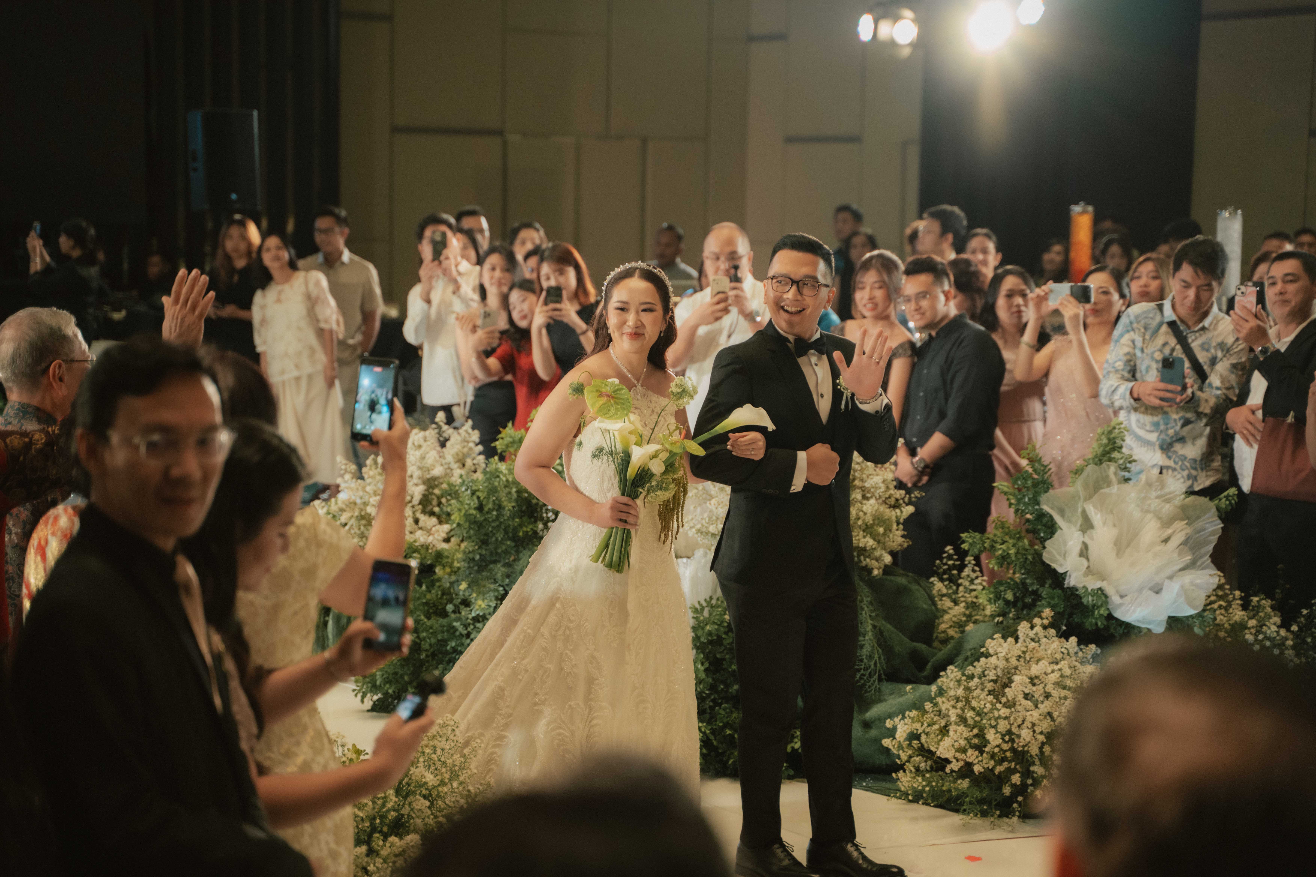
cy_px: 438
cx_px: 658
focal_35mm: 75
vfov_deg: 18.2
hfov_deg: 27.0
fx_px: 2741
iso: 3200
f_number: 2.8
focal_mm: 75
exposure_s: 1/400
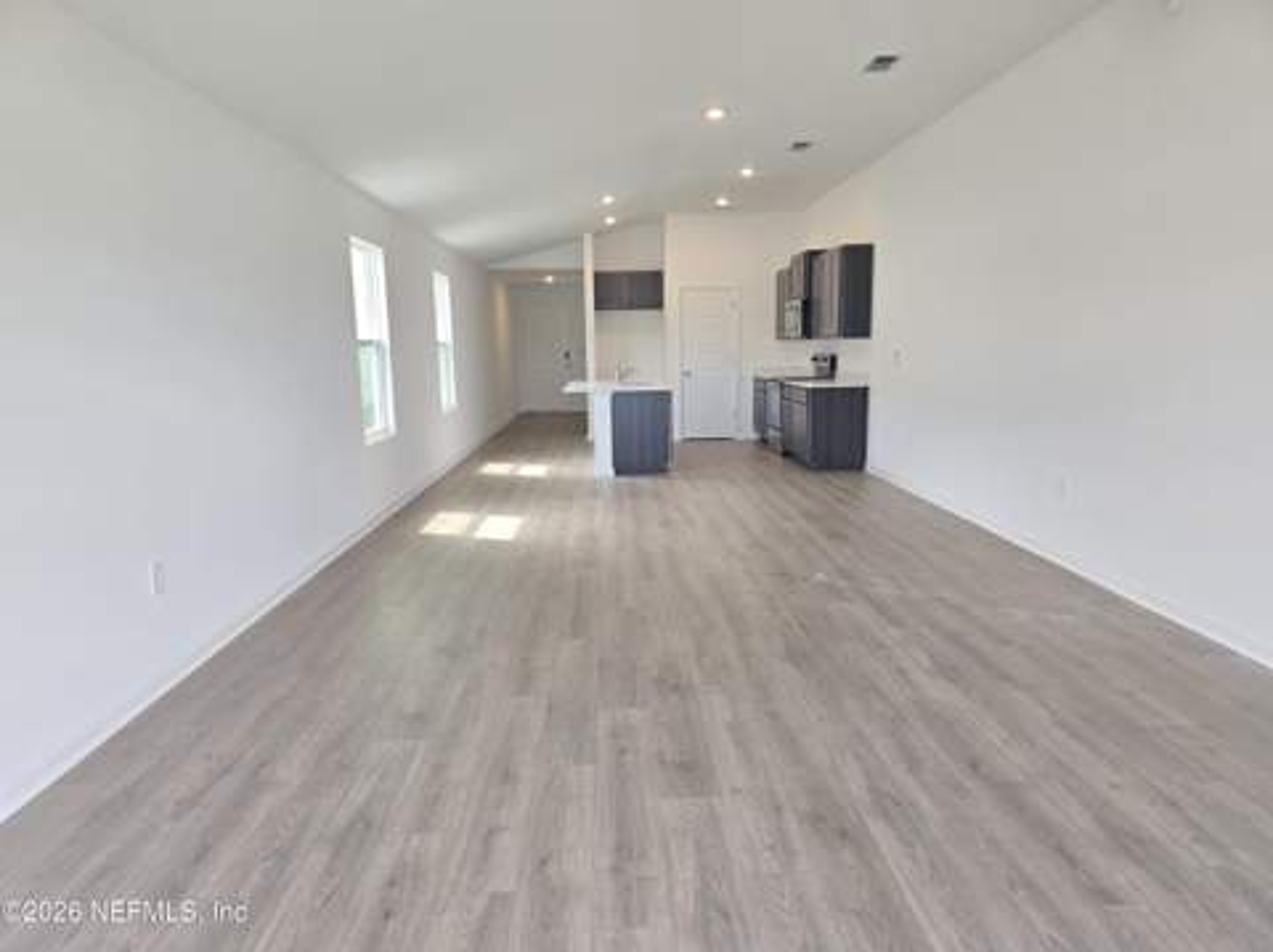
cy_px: 476
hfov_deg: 74.0
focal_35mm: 23
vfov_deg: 58.8
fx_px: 845
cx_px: 636
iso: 32
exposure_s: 1/60
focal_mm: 6.3
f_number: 1.7
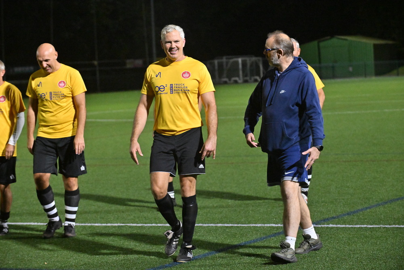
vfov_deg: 11.0
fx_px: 1403
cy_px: 135
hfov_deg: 16.4
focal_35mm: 125
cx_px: 202
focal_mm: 125
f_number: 7.1
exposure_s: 1/400
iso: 8000
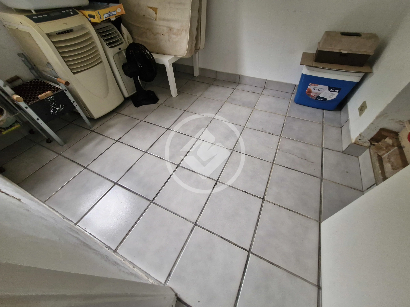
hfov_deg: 106.2
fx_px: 154
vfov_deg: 89.9
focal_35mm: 13
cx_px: 205
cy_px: 154
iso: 320
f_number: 2.2
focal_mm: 1.74
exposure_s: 1/60
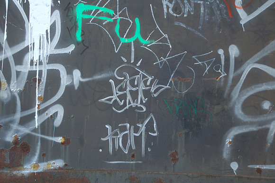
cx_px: 138
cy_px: 92
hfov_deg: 24.2
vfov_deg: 16.2
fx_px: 641
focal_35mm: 84
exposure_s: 1/160
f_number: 5
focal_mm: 56
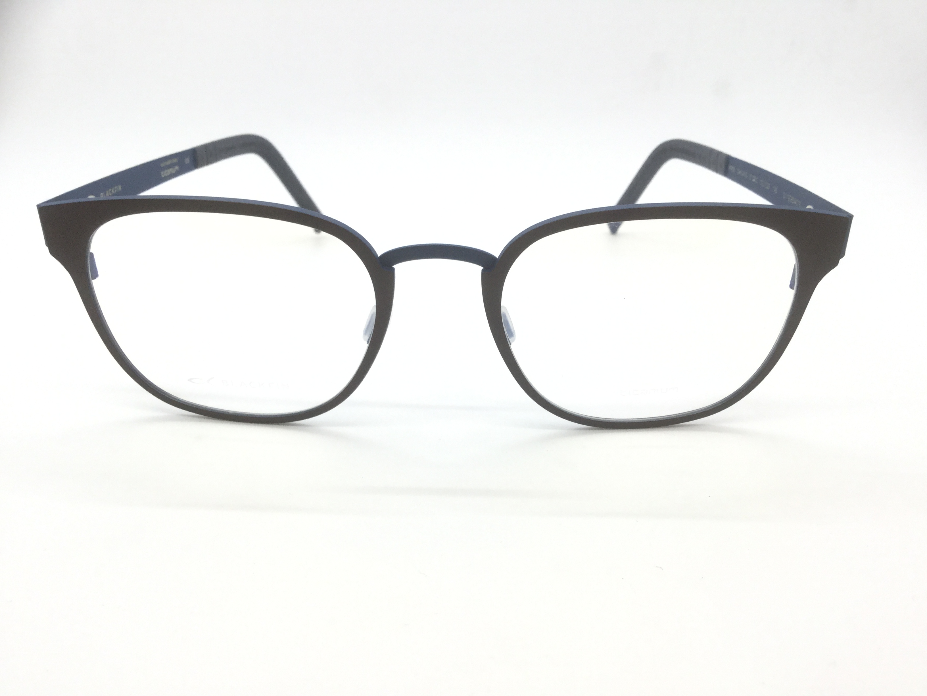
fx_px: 830
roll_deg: -0.9
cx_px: 464
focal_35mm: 31
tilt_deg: -28.8
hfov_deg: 58.4
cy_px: 348
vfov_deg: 45.4
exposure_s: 1/100
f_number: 2.4
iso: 50
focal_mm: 3.3
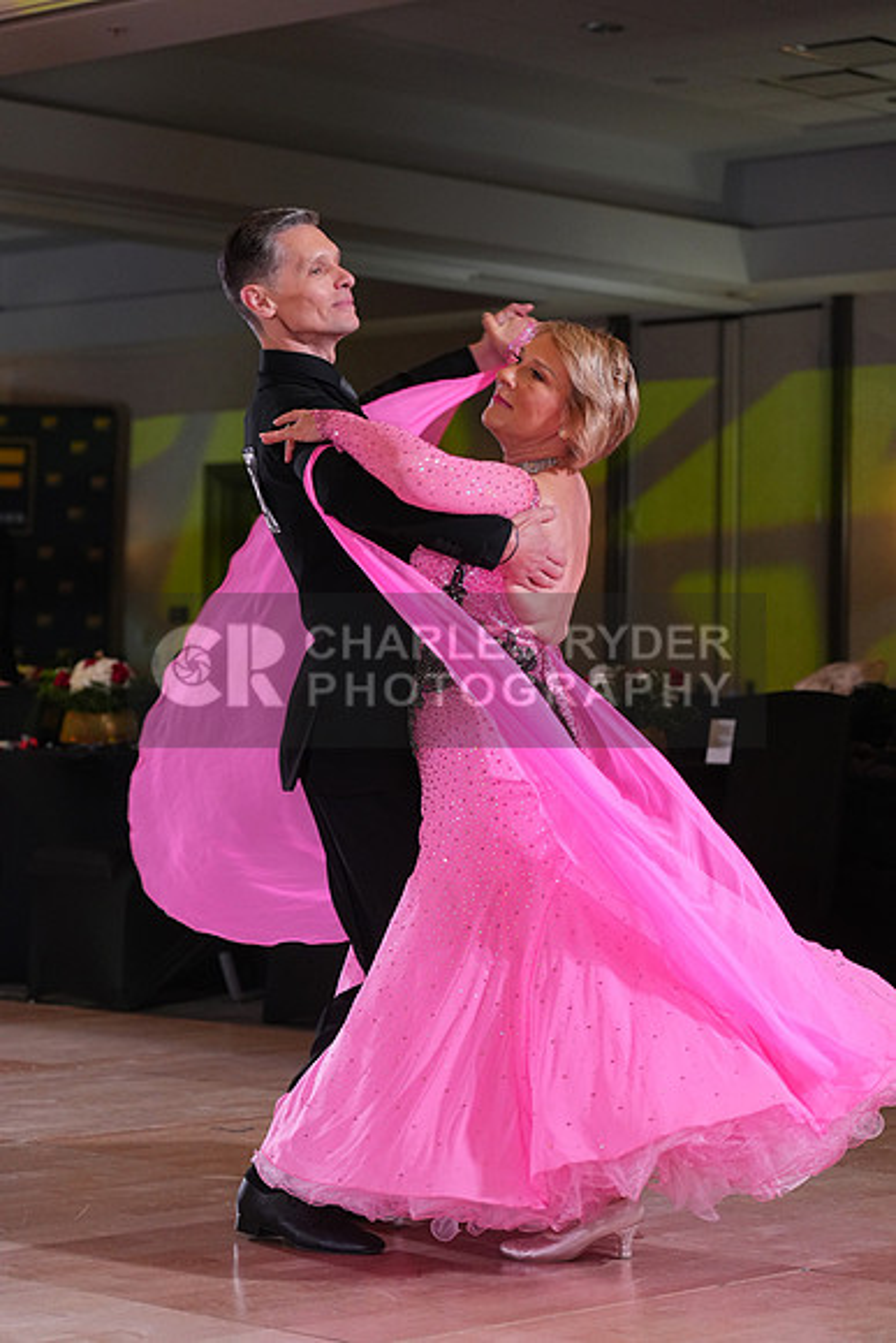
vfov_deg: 23.9
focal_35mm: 85
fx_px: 3171
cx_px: 448
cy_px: 672
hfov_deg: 16.1
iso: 2500
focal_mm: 85
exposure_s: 1/250
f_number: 4
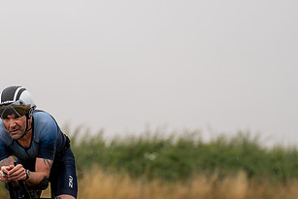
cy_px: 166
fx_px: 2940
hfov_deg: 5.8
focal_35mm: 355
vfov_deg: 3.9
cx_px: 32
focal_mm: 188
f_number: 4
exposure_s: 1/1000
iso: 100
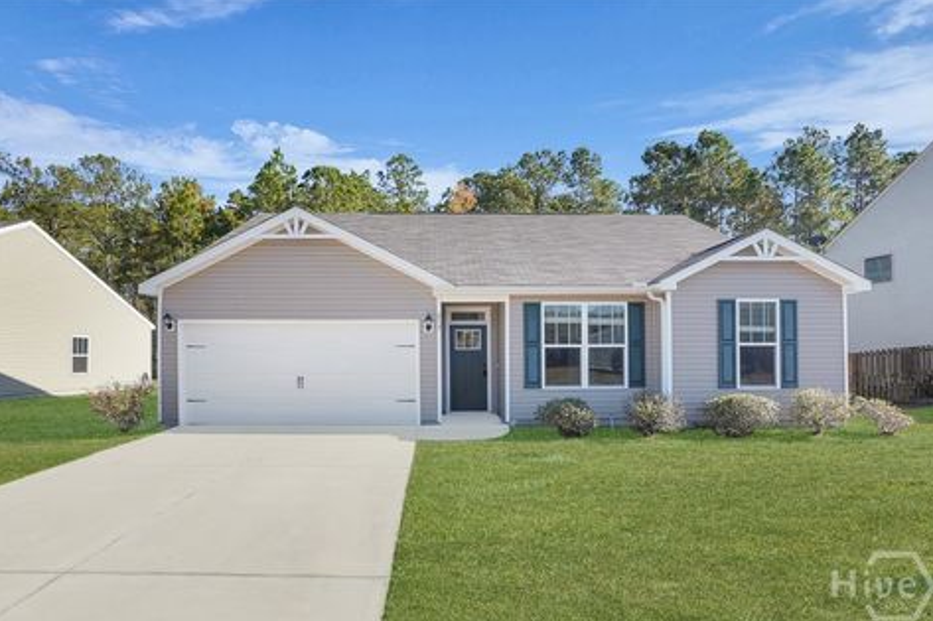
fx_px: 466
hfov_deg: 90.0
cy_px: 323
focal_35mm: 18
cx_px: 456
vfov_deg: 67.3
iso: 320
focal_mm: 17
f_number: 10
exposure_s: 1/200
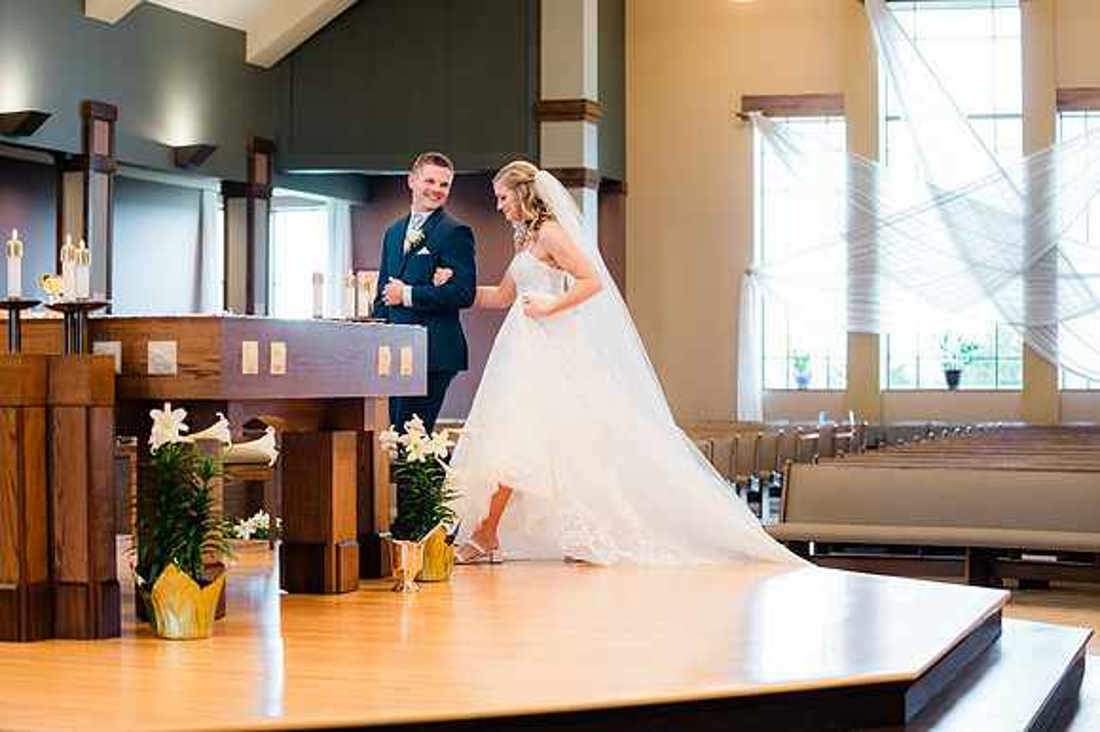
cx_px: 550
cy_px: 366
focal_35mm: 72
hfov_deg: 28.1
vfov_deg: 18.9
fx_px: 2195
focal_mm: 70
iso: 1000
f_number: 2.8
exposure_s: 1/250
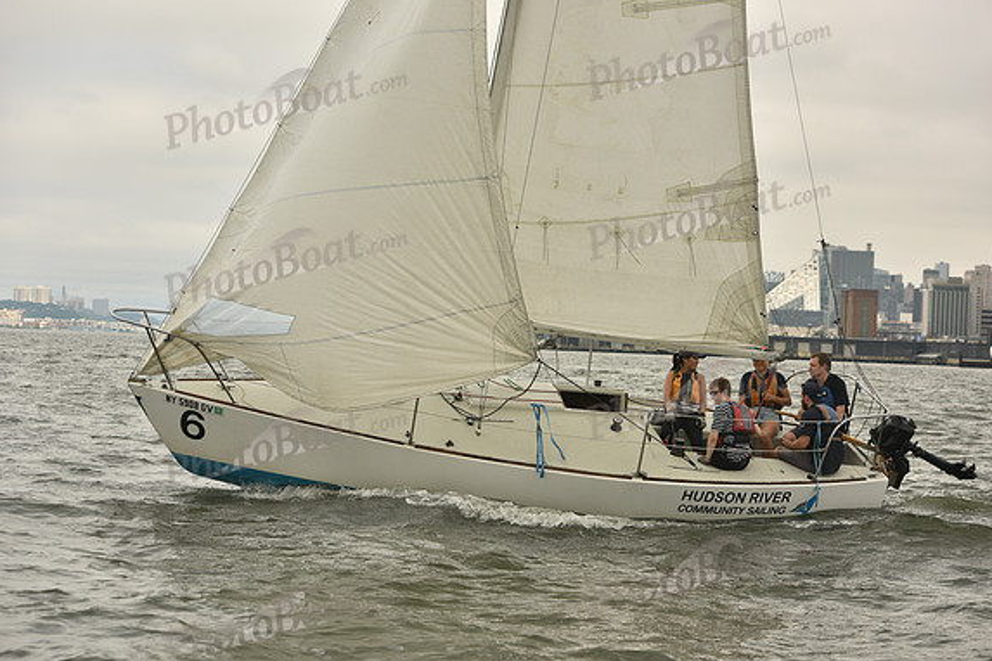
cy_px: 330
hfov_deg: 25.1
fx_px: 2232
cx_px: 499
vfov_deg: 16.9
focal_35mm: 81
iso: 320
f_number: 5.6
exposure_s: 1/1600
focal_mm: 80
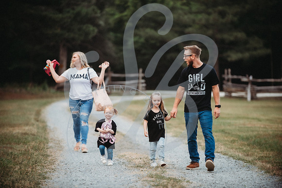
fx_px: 1258
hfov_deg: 12.8
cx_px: 141
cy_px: 94
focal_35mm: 161
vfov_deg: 8.6
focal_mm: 160
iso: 1000
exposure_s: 1/250
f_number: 2.8
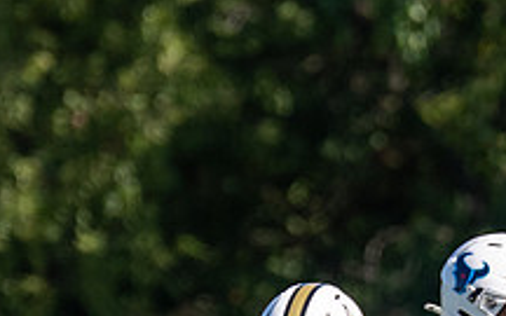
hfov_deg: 1.3
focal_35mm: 1624
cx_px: 240
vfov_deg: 0.8
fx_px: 22395
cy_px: 473
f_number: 2.8
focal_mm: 200
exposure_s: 1/2000
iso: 100
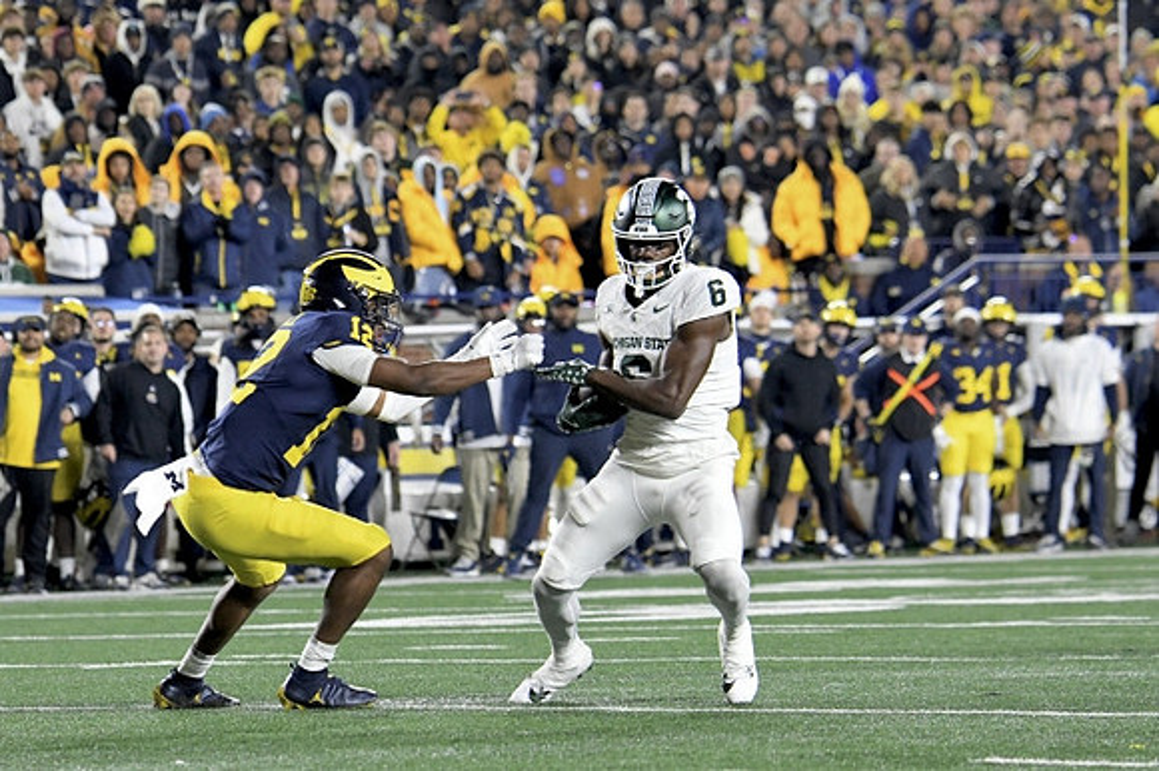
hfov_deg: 6.5
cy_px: 386
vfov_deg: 4.4
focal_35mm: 315
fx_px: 10135
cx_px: 580
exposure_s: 1/800
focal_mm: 210
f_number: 5.3
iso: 6400
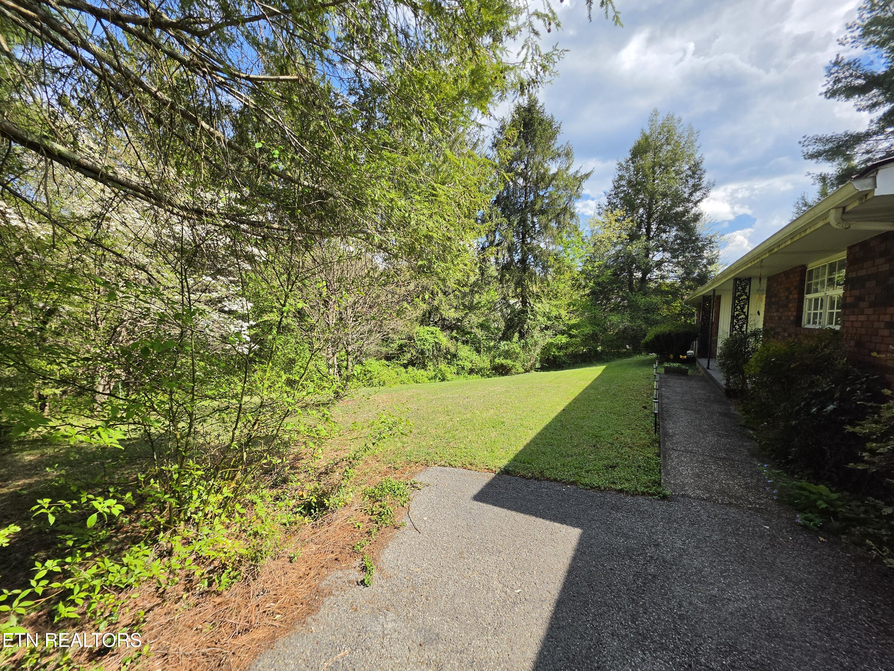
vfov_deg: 89.9
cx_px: 447
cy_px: 336
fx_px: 336
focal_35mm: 13
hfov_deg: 106.2
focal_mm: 2.2
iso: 32
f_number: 1.9
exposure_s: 1/1189
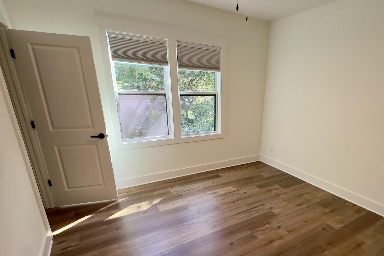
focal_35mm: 20
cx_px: 237
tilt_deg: -18.6
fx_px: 213
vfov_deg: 61.0
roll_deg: -2.7
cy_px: 162
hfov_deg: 82.6
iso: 250
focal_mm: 2.22
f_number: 2.2
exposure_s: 1/120
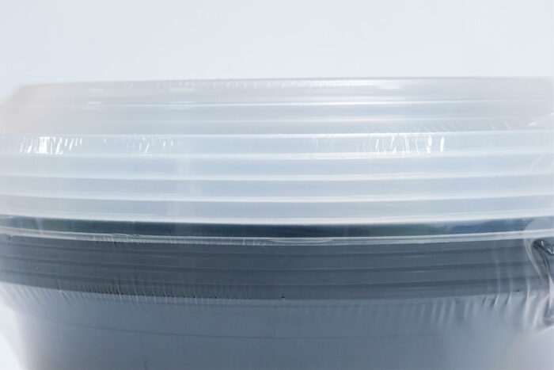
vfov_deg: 16.1
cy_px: 185
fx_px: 1308
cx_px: 277
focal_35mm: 85
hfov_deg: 23.9
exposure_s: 1/125
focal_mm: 57
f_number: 11
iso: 3200
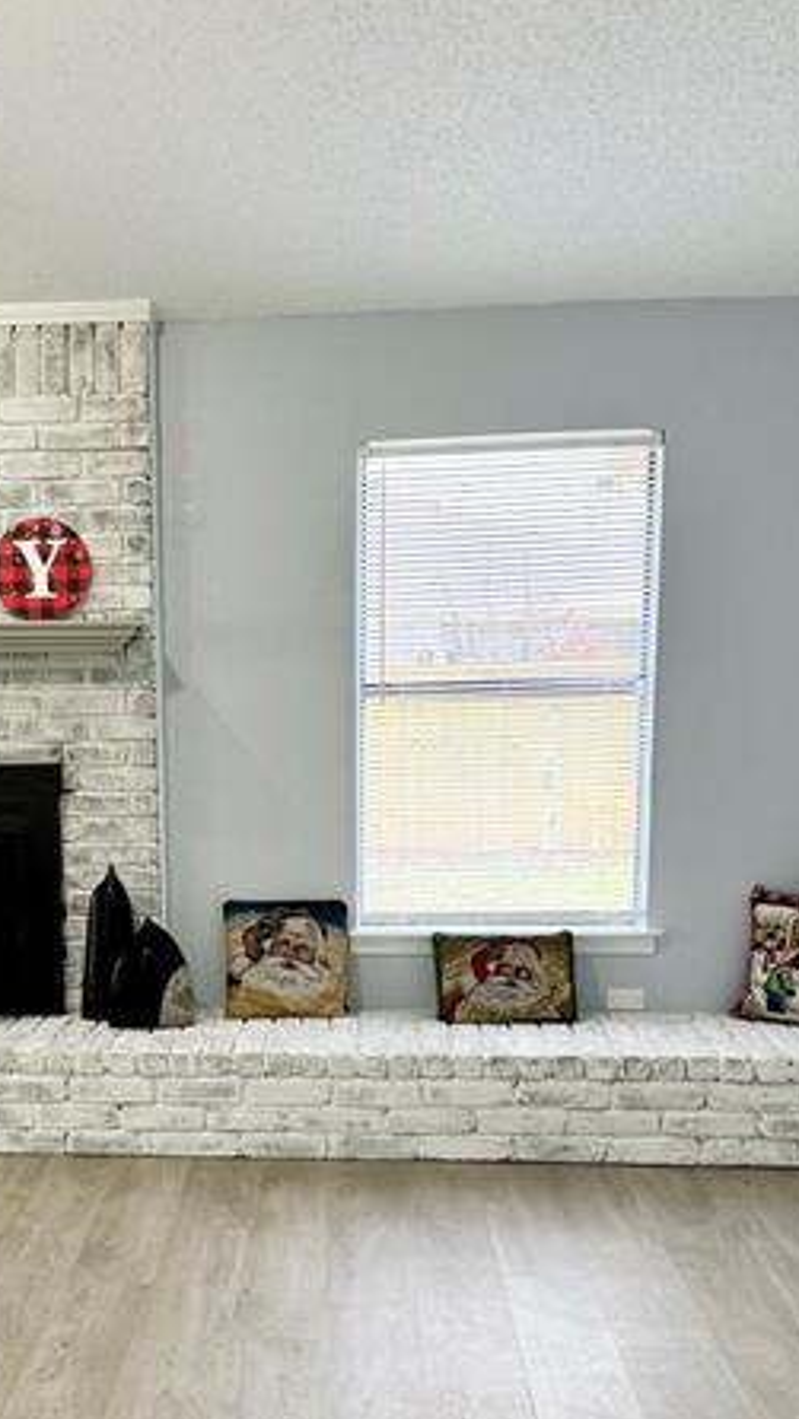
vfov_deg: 44.9
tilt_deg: -8.1
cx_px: 156
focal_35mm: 45
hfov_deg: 26.0
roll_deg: +1.6
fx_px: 1694
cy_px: 932
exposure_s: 1/60
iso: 200
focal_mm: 6.86
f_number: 1.78
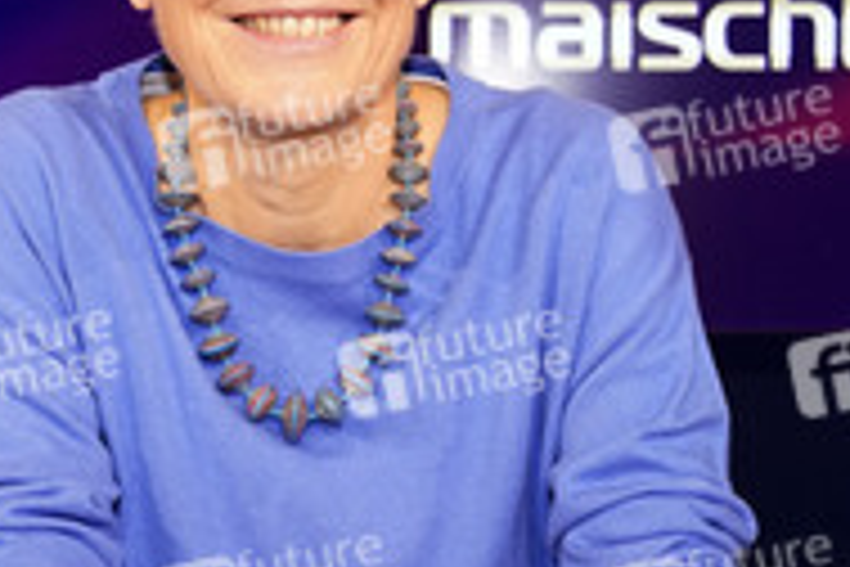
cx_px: 335
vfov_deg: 15.9
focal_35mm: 86
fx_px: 2030
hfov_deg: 23.6
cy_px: 252
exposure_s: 1/50
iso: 2000
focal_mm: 36
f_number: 5.6
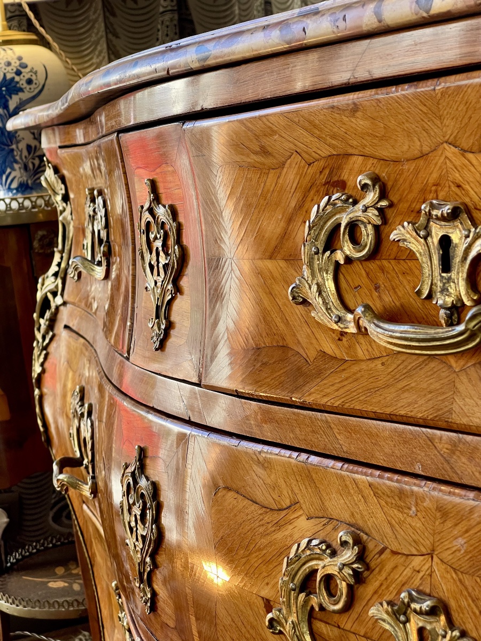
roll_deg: +4.8
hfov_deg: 22.9
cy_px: 320
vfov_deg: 30.3
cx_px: 240
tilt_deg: -6.8
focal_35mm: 64
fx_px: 1186
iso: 125
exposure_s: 1/99
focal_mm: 7.5
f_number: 2.2
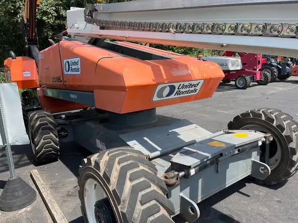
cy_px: 112
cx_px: 149
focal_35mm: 26
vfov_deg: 53.1
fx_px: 224
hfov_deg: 67.3
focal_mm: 5.1
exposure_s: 1/1776
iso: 50
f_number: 1.6
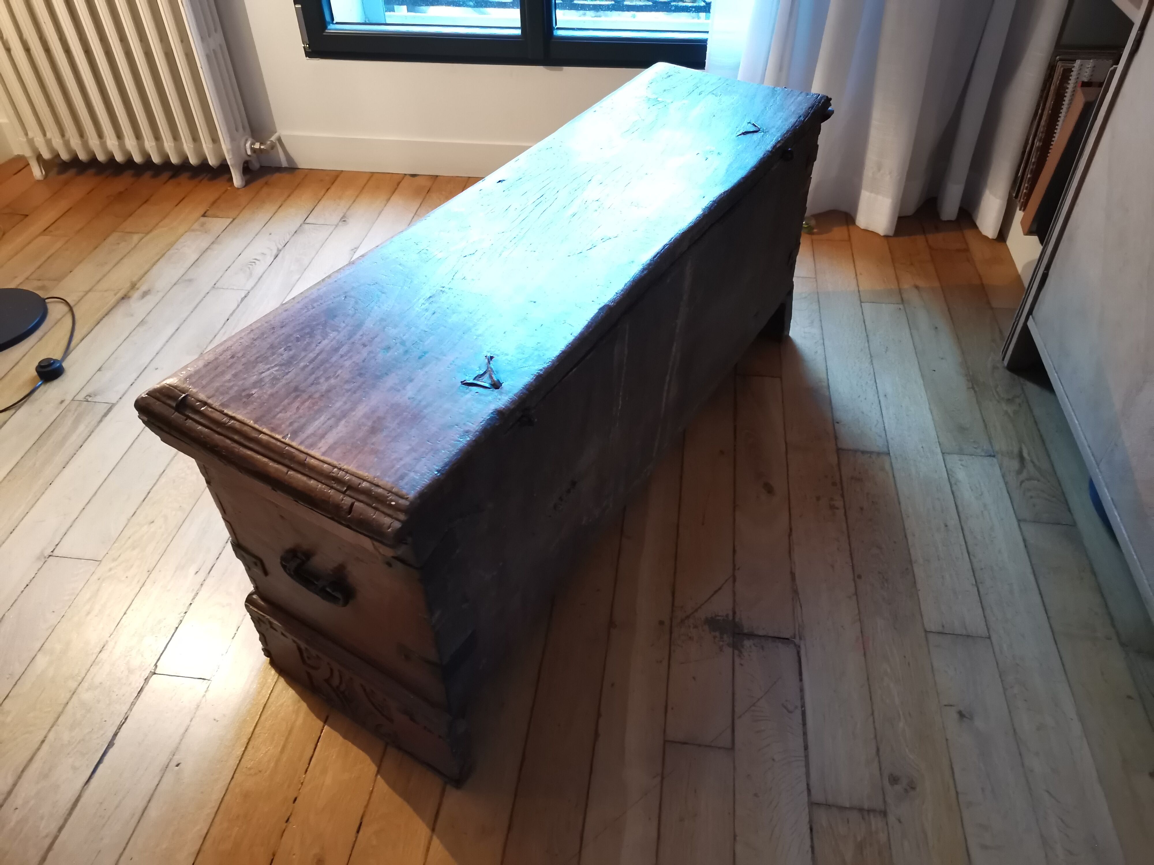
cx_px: 577
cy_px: 432
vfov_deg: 53.1
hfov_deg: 67.3
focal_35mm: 26
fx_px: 867
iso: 1250
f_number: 1.8
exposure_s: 1/25
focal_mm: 4.75
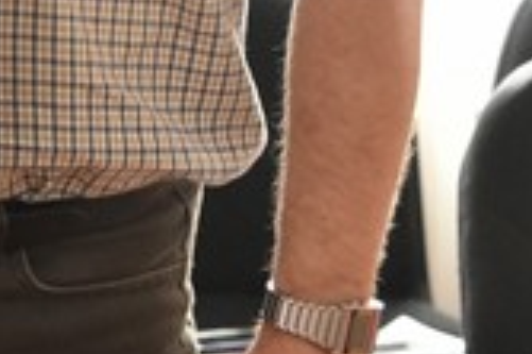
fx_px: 3986
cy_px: -490
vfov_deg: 4.9
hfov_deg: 7.4
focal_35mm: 270
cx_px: -389
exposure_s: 1/800
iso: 5000
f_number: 4
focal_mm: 55
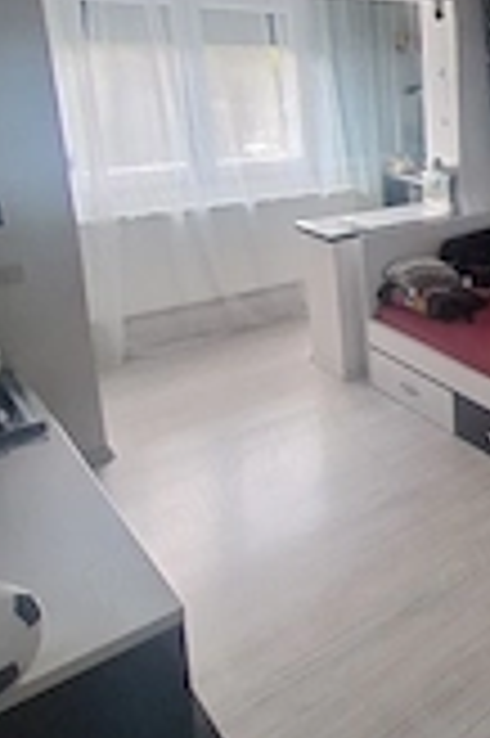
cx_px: 665
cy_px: 194
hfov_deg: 30.0
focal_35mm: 33
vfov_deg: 54.8
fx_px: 675
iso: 160
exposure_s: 1/50
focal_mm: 1.74
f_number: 2.2
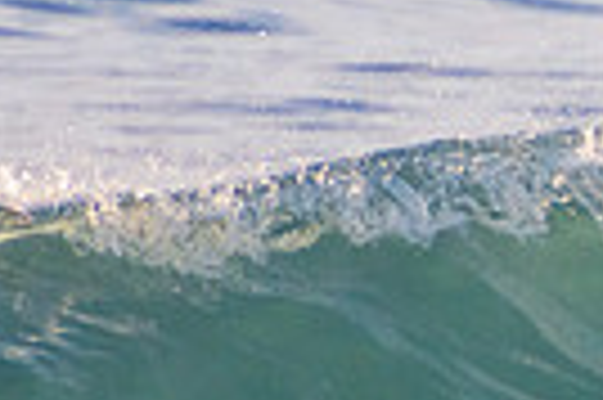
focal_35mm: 2691
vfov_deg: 0.5
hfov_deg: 0.8
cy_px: 371
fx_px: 45019
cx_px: 1300
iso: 450
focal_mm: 400
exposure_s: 1/1250
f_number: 5.6
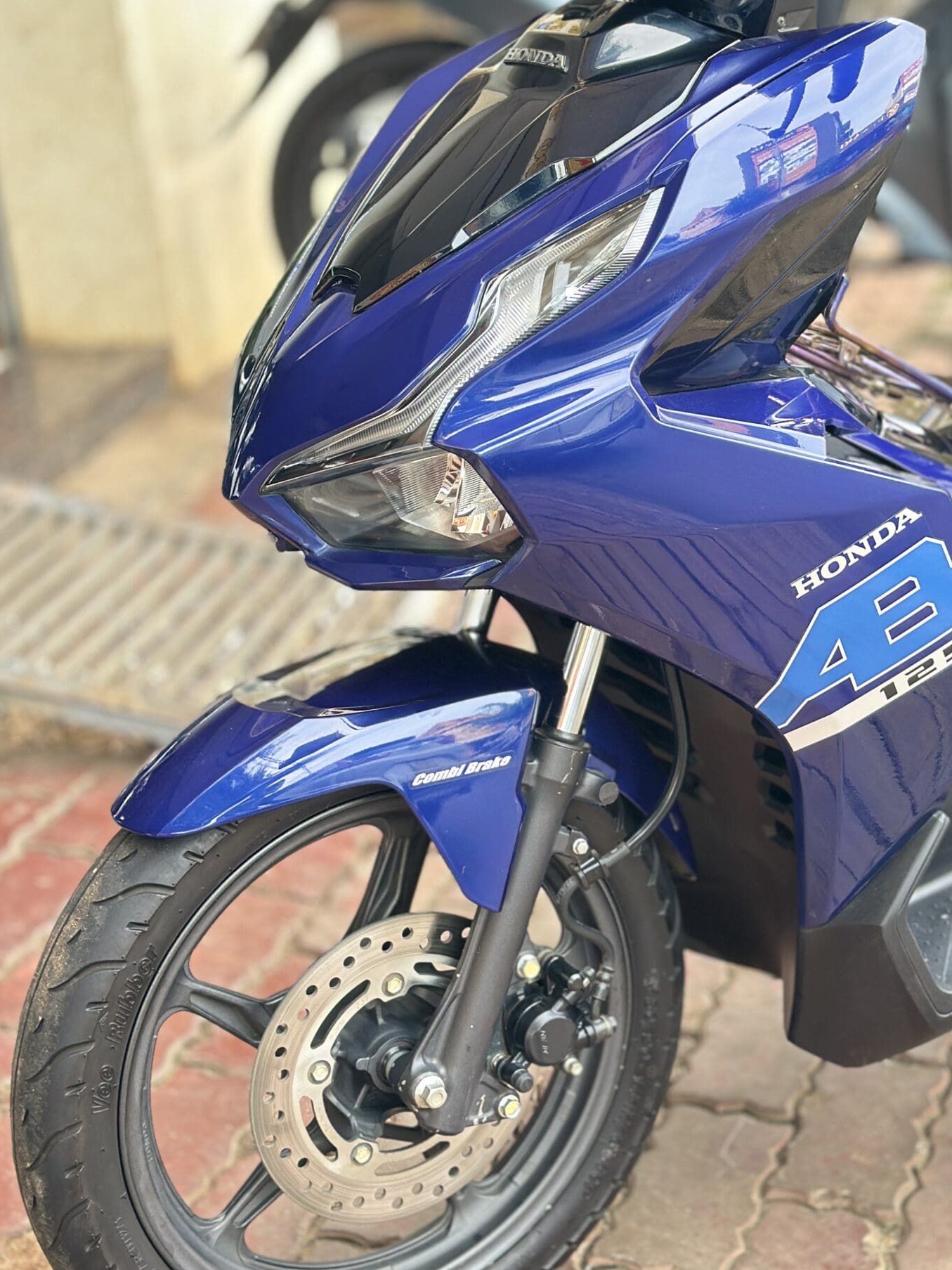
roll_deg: +4.3
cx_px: 645
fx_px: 2494
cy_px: 543
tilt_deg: -16.6
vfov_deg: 28.5
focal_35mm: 68
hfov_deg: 21.5
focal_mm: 6.86
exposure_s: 1/106
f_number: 1.78
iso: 125
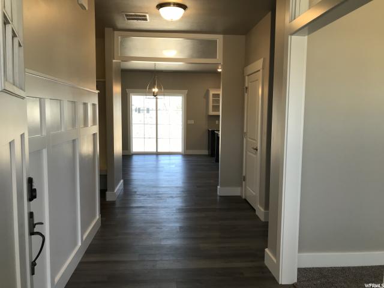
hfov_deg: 63.4
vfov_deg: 49.7
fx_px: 311
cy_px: 144
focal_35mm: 28
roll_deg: +0.0
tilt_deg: -4.9
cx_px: 192
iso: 40
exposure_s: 1/120
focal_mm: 3.99
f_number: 1.8
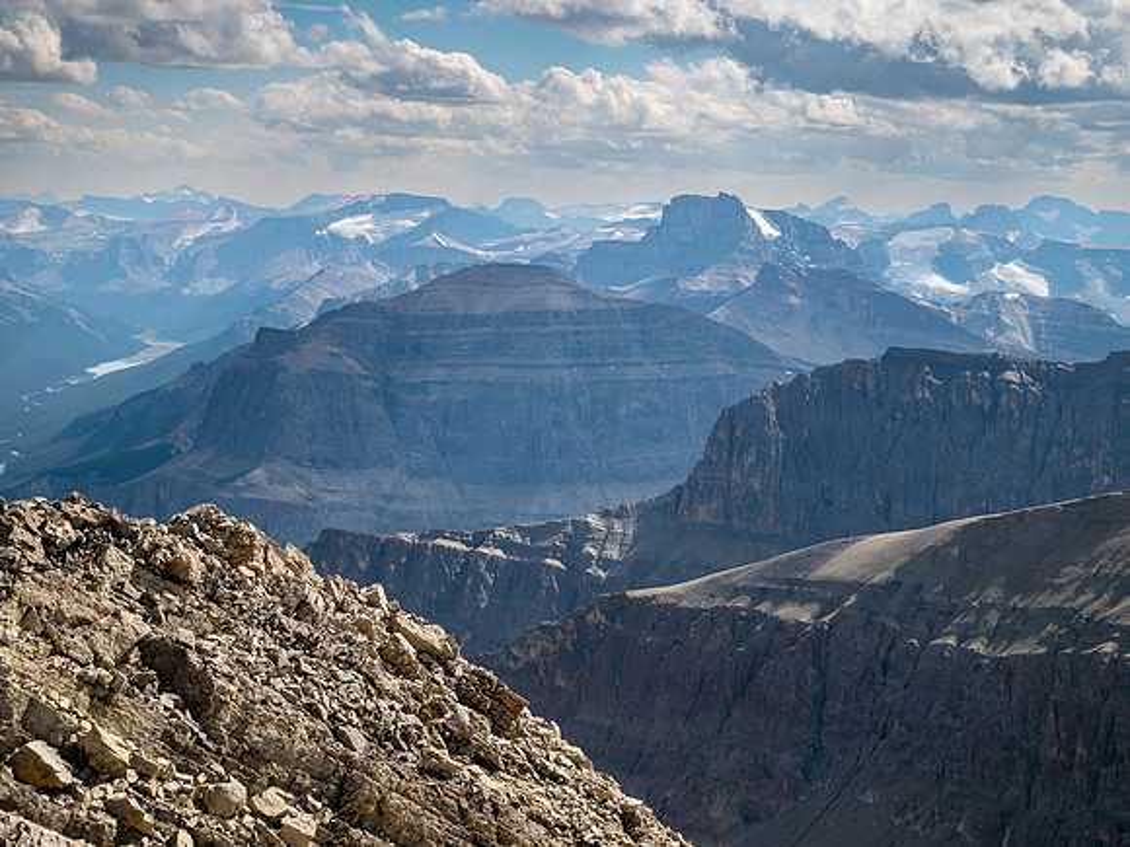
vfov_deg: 22.9
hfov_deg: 30.3
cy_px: 424
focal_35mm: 64
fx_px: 2089
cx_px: 565
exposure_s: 1/250
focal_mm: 32
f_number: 8
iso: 200
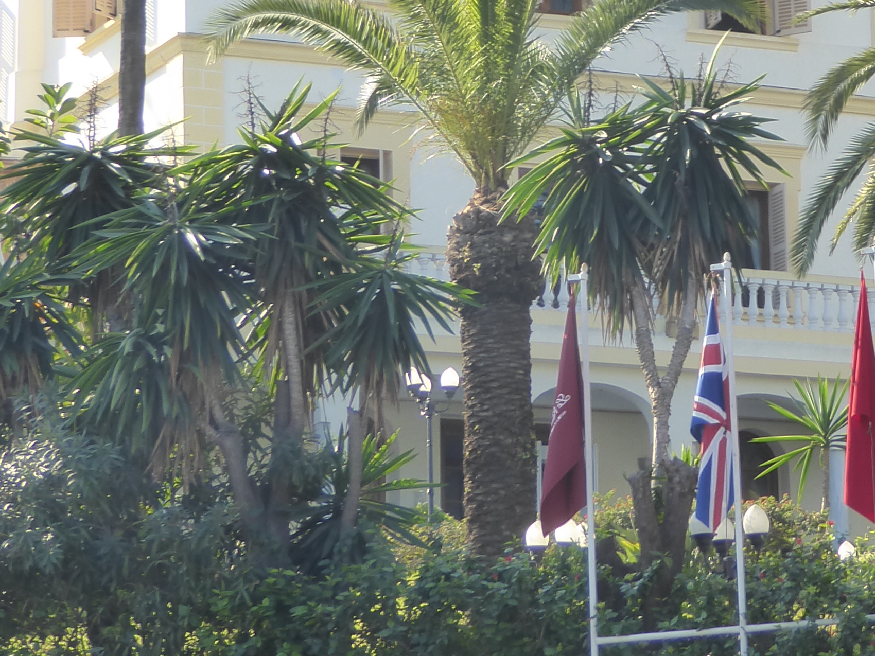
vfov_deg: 7.4
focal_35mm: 200
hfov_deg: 9.9
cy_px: 23
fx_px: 5055
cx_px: 694
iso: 160
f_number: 4.7
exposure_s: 1/160
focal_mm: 14.1
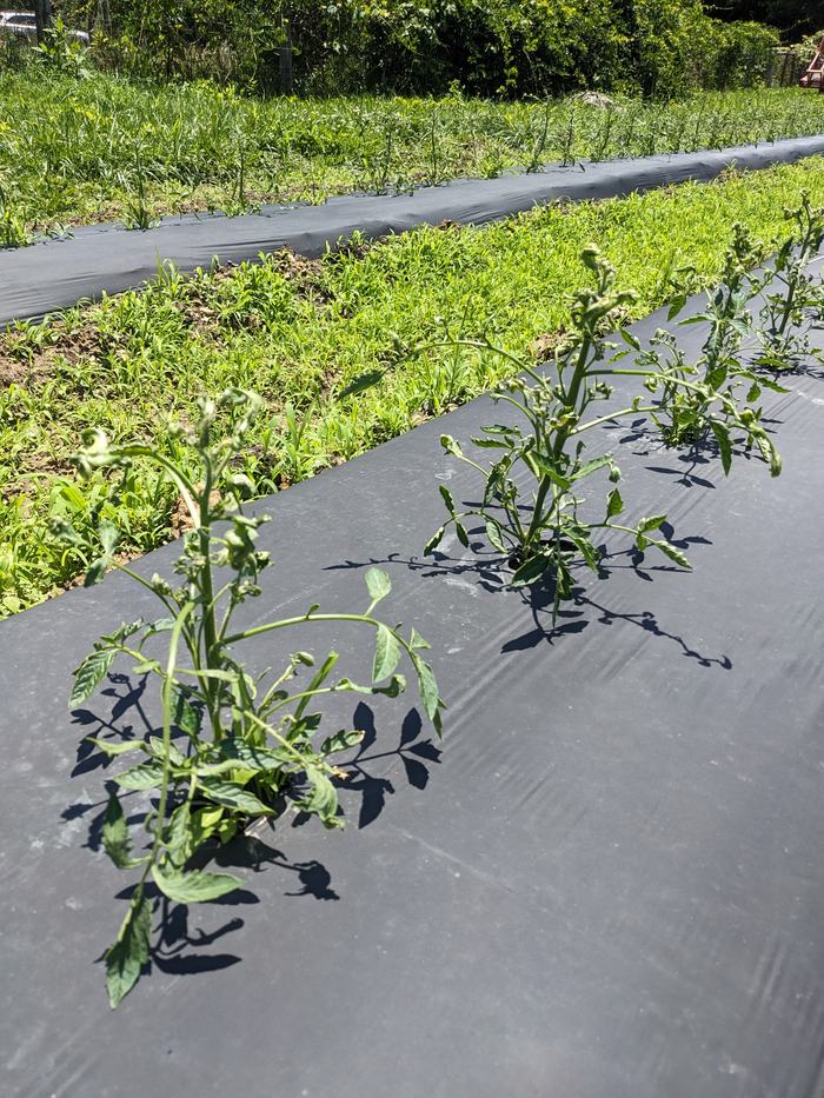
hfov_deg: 51.4
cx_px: 412
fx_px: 857
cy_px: 549
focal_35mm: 27
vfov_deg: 65.3
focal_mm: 4.38
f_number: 1.73
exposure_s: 1/1466
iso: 50
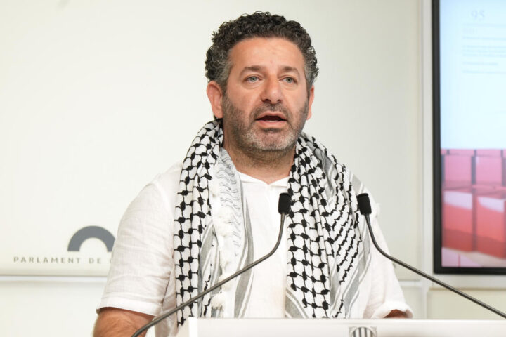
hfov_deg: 10.3
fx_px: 2811
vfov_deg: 6.9
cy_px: 168
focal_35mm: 200
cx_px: 253
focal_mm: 200
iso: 1250
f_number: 4
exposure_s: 1/125
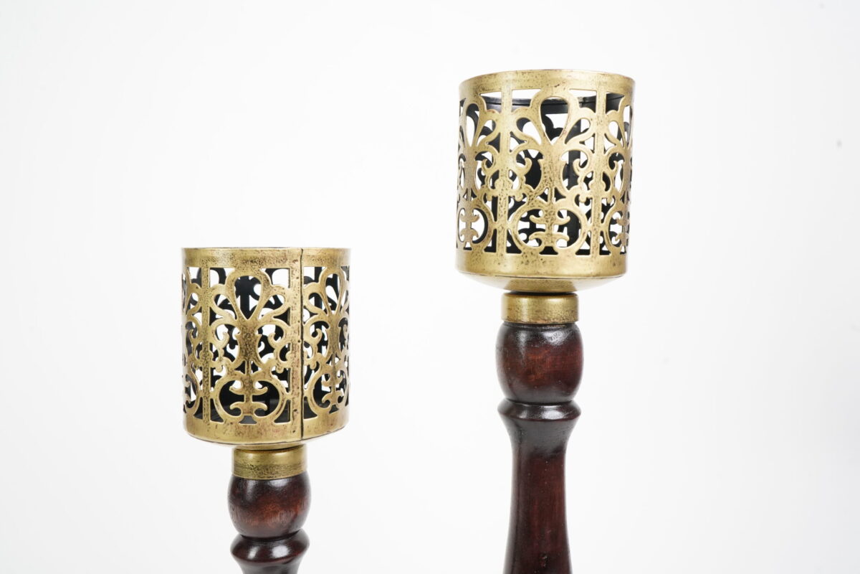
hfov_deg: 63.7
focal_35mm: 29
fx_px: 693
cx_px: 430
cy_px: 287
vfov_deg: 45.0
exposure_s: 1/160
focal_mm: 29
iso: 3200
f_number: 11
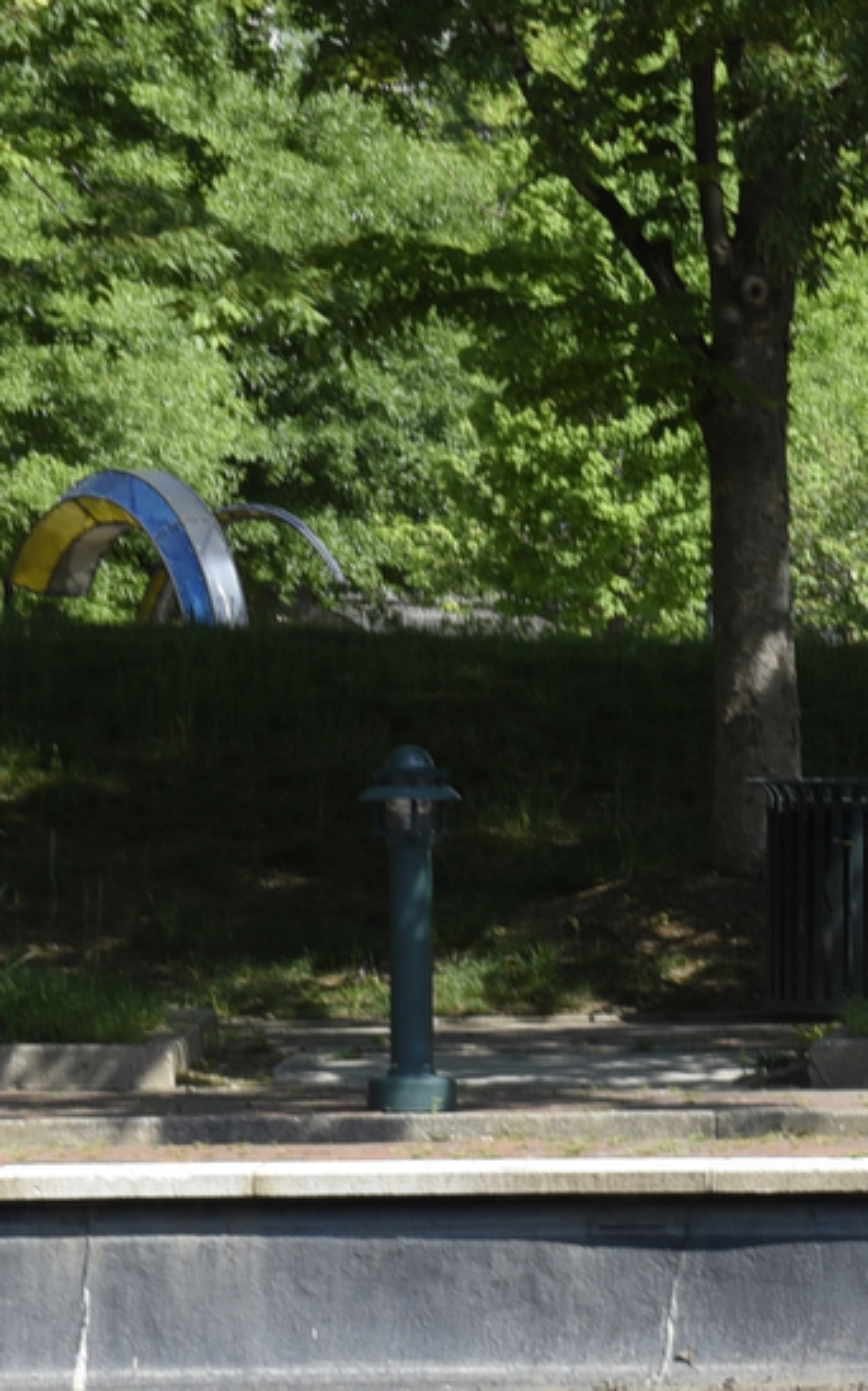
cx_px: 1909
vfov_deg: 8.1
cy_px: 911
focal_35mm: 259
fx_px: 9813
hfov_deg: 5.0
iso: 100
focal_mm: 58
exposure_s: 1/125
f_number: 9
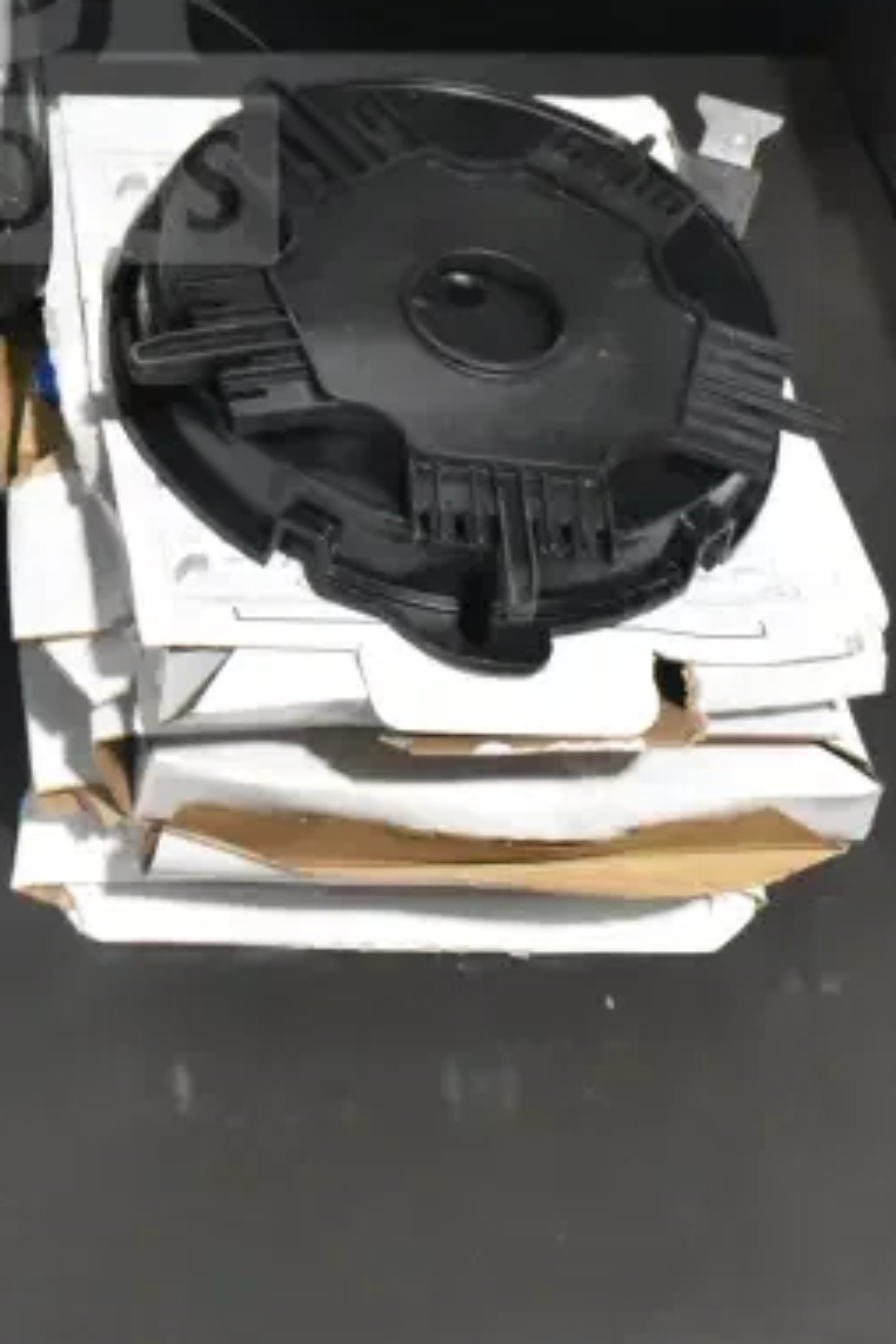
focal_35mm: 72
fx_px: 2688
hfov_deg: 18.2
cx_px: -120
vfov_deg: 26.5
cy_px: -16
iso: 6400
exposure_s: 1/200
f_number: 7.1
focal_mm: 20
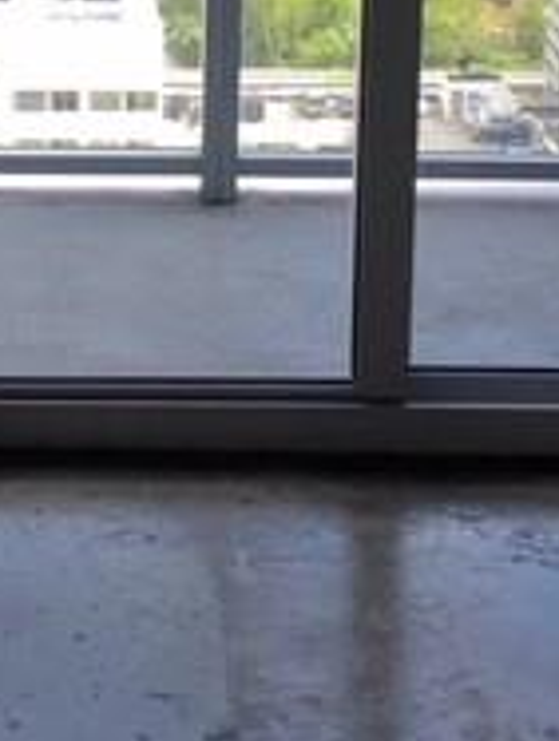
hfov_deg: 14.9
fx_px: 2124
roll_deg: -0.4
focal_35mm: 99
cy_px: -131
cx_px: 99
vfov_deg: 18.8
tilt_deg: -9.0
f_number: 2.2
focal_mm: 4.15
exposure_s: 1/120
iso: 25
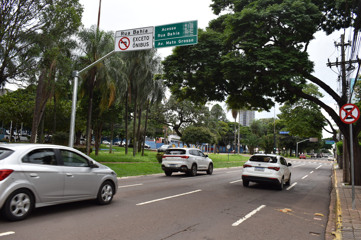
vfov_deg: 41.7
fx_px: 316
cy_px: 120
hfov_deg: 59.5
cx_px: 180
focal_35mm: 32
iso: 200
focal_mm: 21
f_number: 5.6
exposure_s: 1/250
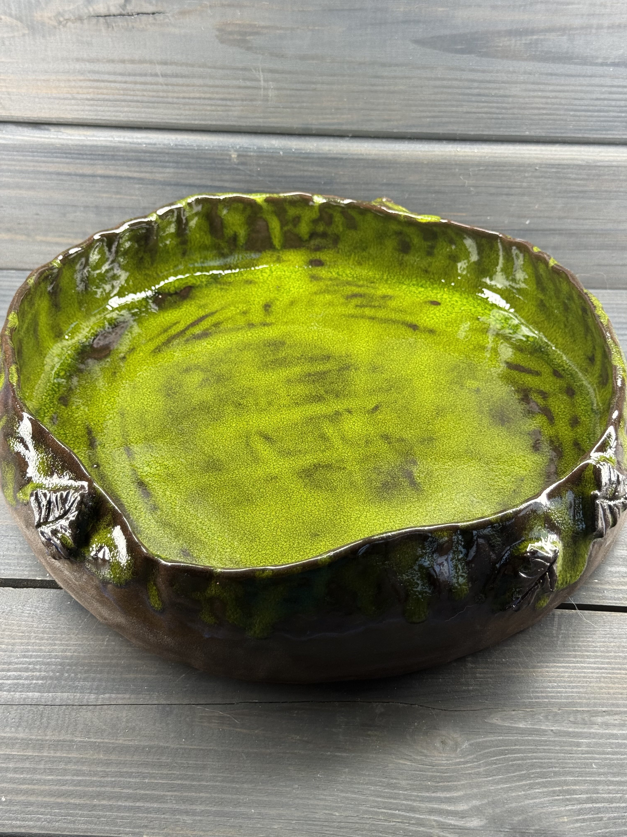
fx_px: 1159
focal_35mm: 48
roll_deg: +0.8
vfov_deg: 39.7
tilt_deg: -37.7
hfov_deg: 30.3
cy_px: 418
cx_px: 314
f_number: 1.78
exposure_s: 1/216
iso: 64
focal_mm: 6.76
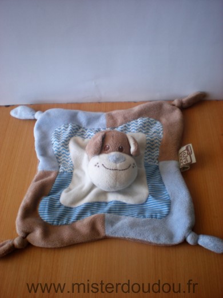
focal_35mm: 38
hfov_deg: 37.7
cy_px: 149
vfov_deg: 49.0
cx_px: 112
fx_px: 326
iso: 94
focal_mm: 6.3
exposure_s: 1/55.6
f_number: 3.1
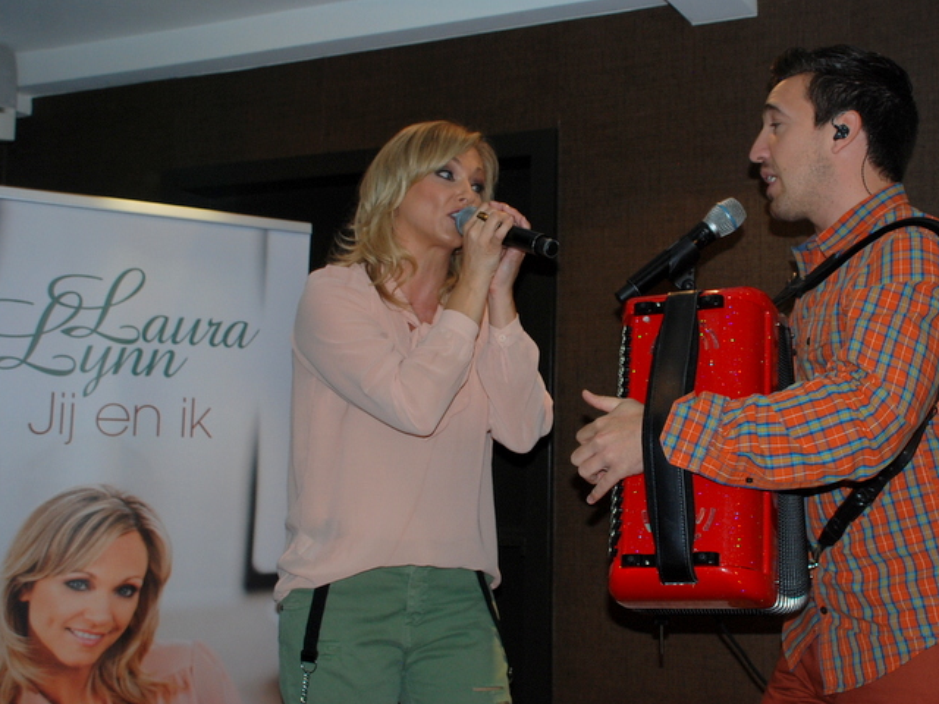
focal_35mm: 39
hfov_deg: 47.9
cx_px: 486
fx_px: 1058
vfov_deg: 36.8
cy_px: 353
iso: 320
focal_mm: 24
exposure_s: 1/60
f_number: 4
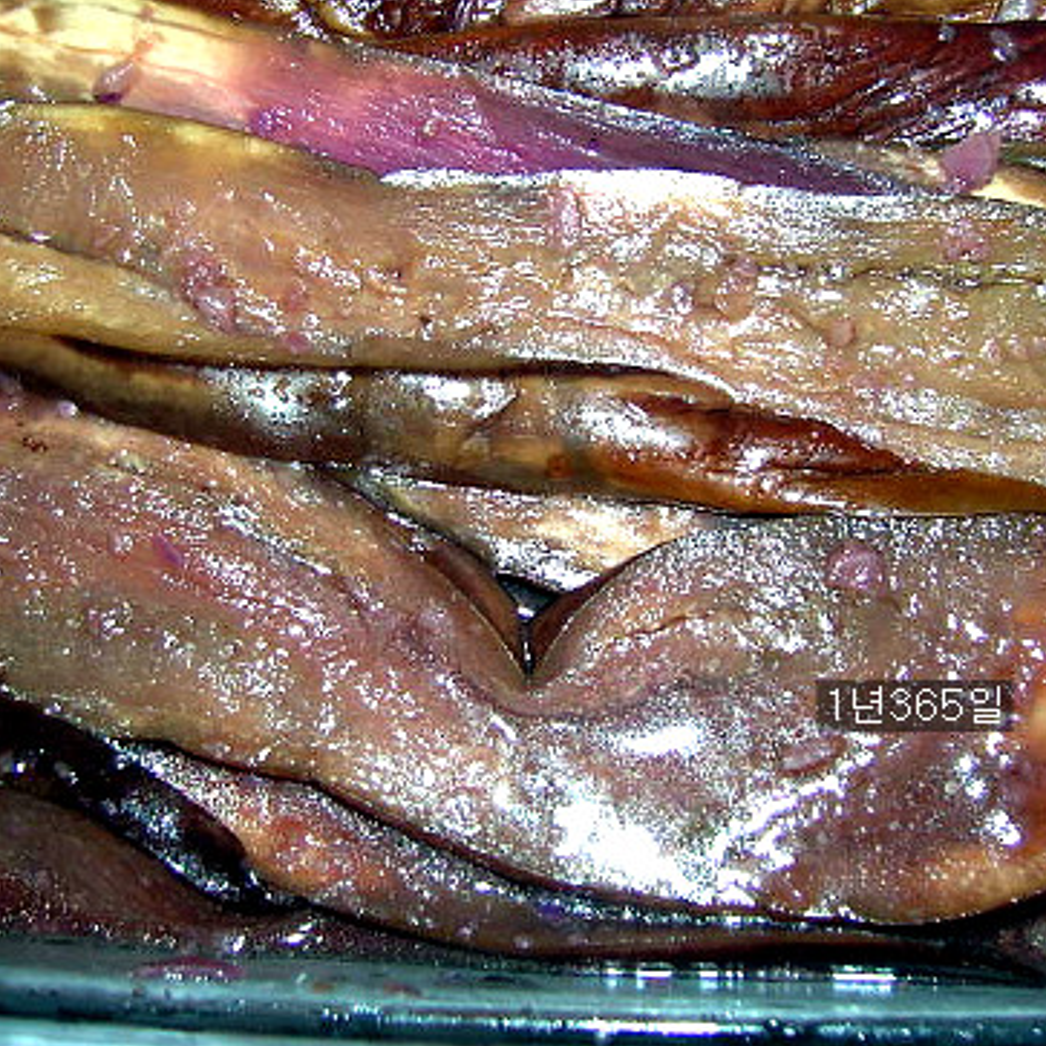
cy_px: 389
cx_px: 522
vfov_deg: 32.0
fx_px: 1812
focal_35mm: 53
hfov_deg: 32.2
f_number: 2.9
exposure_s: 1/60.1
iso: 50
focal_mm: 5.7
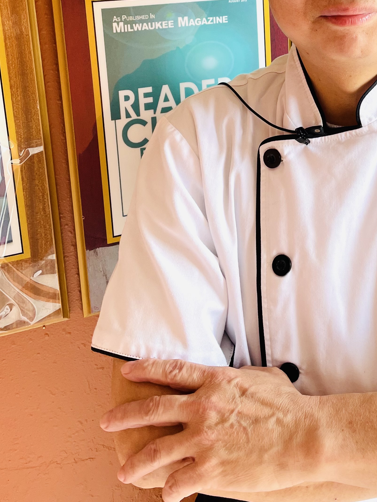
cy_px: 61
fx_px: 711
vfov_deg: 36.7
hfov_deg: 28.4
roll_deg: +1.8
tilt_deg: -11.5
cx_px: 348
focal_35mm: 49
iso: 80
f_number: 1.6
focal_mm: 4.2
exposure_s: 1/121
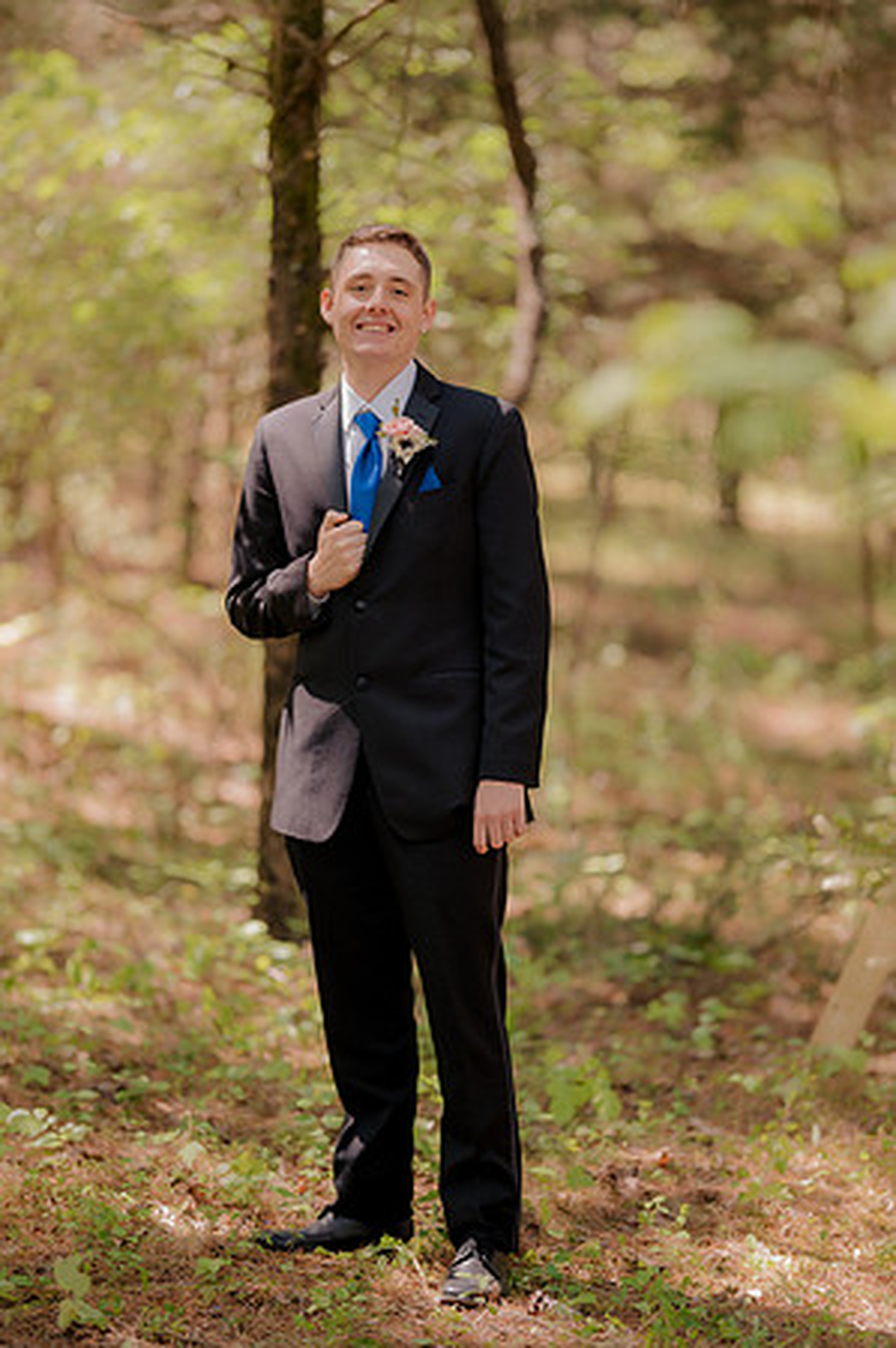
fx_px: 3929
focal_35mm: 105
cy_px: 674
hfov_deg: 13.0
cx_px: 448
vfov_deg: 19.5
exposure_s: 1/500
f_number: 1.4
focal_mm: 105
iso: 125
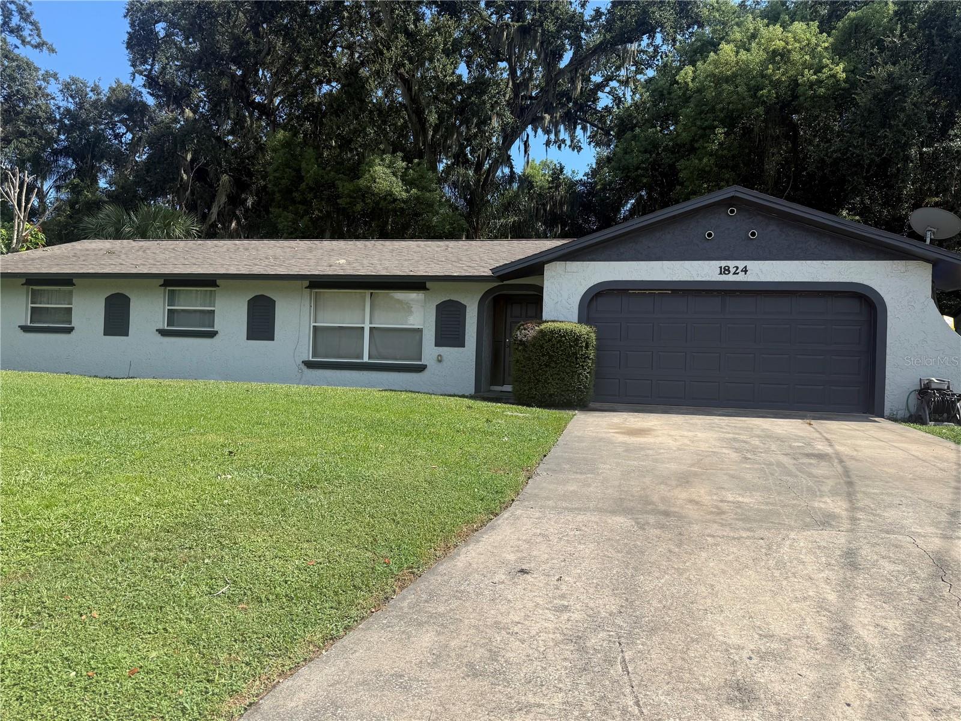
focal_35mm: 24
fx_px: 666
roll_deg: -2.1
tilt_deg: +1.0
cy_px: 360
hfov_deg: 71.6
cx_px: 480
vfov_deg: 56.8
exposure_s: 1/3759
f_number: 1.78
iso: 80
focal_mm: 6.76
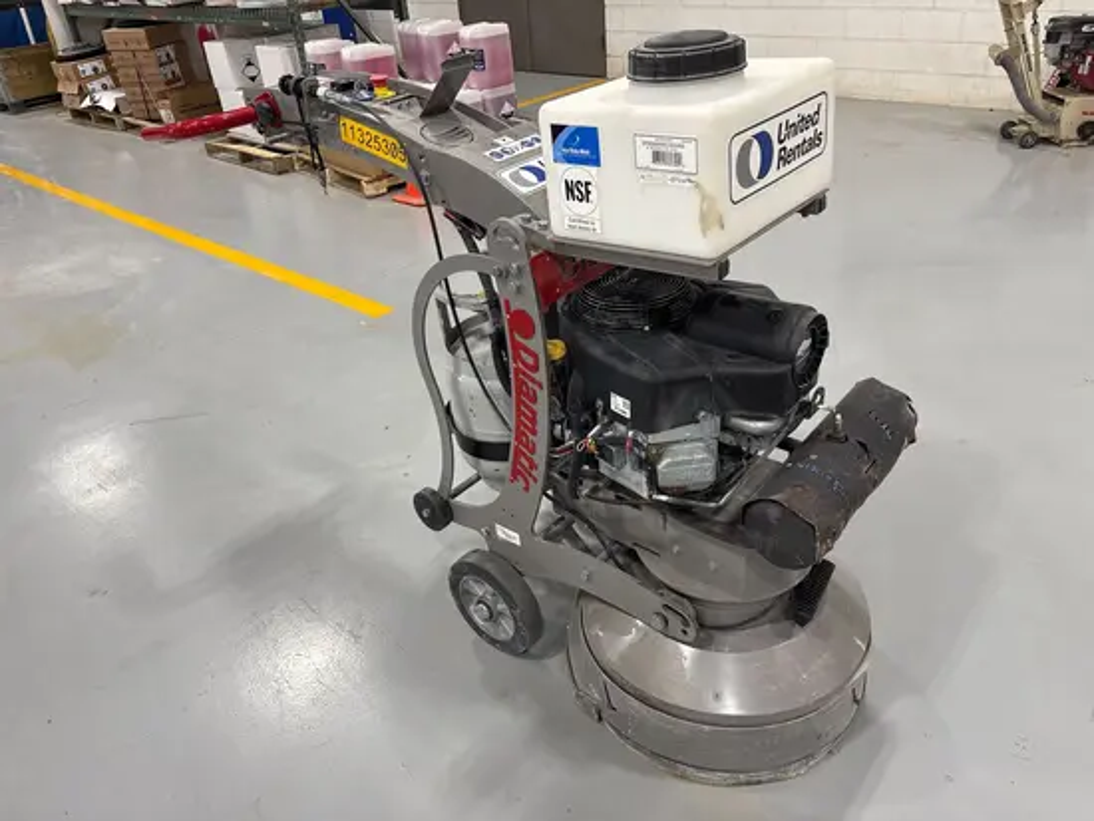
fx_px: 822
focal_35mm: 26
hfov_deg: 67.3
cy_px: 410
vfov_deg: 53.1
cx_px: 547
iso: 80
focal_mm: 5.96
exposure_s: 1/60
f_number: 1.6
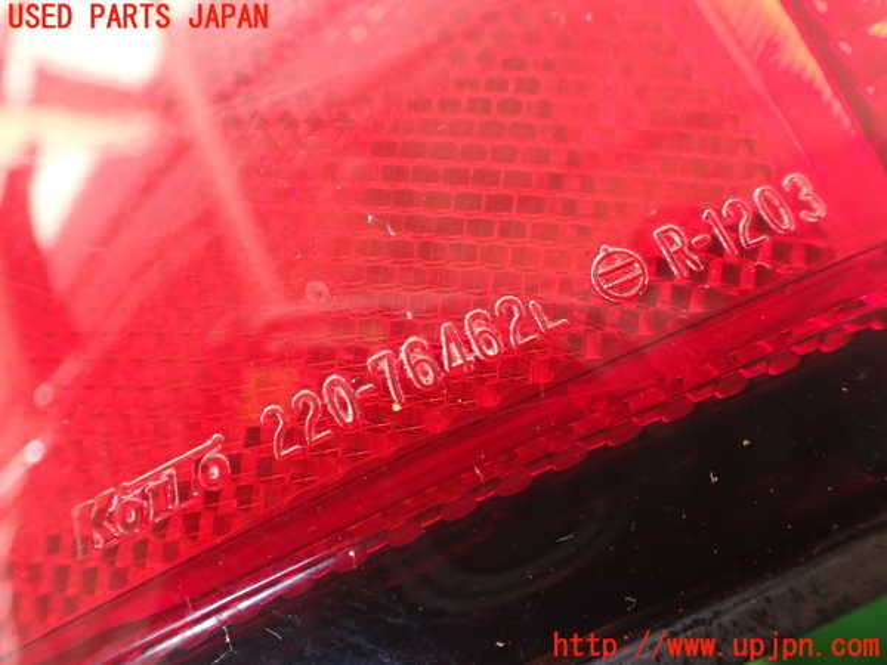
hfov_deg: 60.0
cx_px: 444
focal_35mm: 30
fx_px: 769
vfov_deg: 46.8
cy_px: 332
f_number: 2.3
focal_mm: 5.4
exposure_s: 1/125
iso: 250
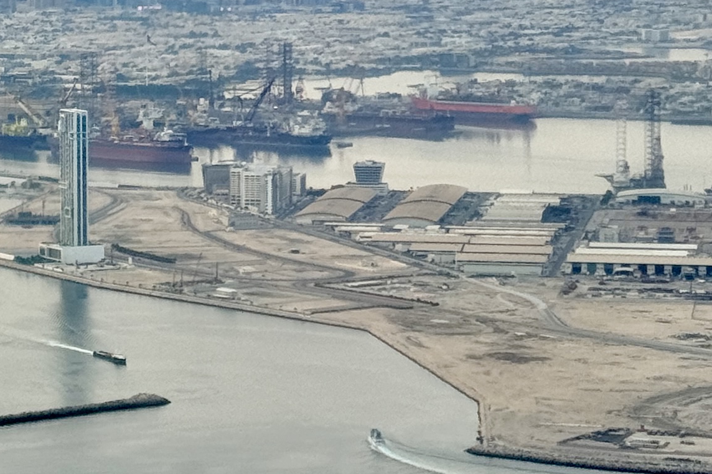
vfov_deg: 10.3
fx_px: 2610
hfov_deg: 15.1
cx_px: -117
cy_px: 16
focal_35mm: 132
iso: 64
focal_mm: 6.86
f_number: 1.78
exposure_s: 1/1059
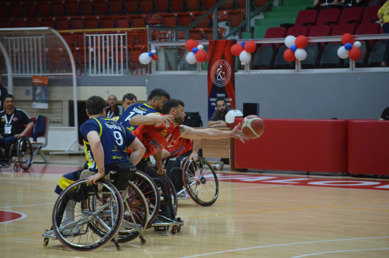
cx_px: 194
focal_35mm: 147
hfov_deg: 14.0
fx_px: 1585
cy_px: 129
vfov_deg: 9.3
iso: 2500
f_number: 5
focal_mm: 98
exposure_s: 1/400
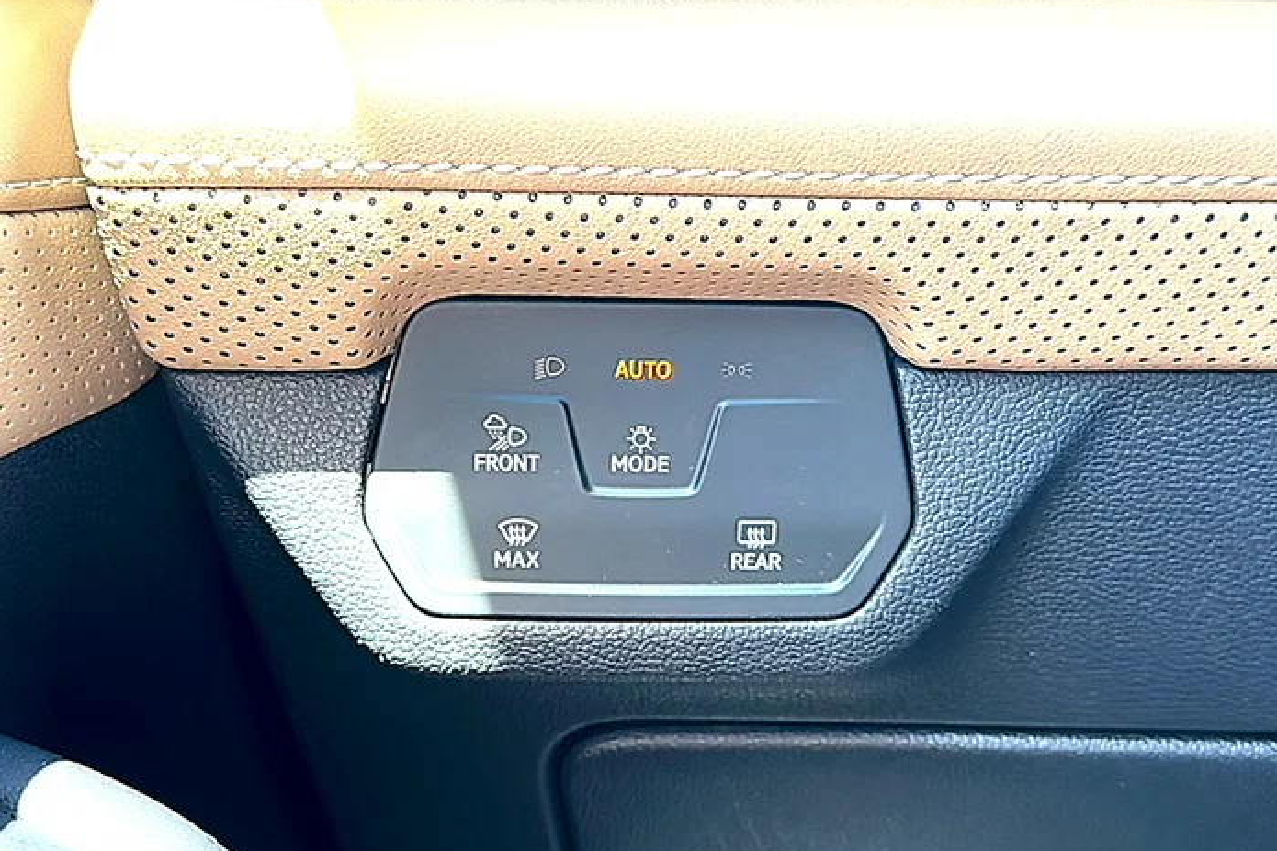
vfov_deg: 30.5
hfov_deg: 44.5
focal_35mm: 44
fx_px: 1560
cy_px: 418
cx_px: 641
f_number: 1.78
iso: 64
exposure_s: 1/86
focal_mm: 6.86
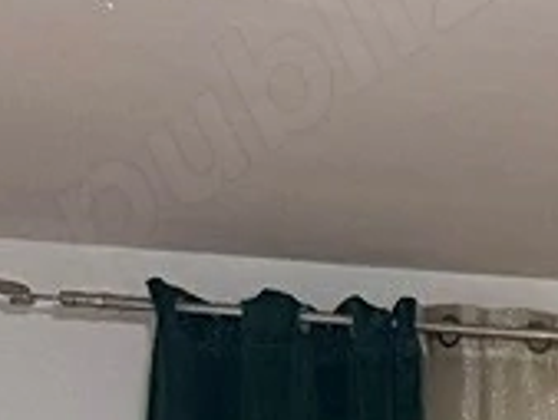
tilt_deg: -3.0
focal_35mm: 142
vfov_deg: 9.6
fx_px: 2291
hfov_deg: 10.9
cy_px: 886
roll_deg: -1.5
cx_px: 1479
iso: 800
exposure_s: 1/33
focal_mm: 6.76
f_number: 1.78
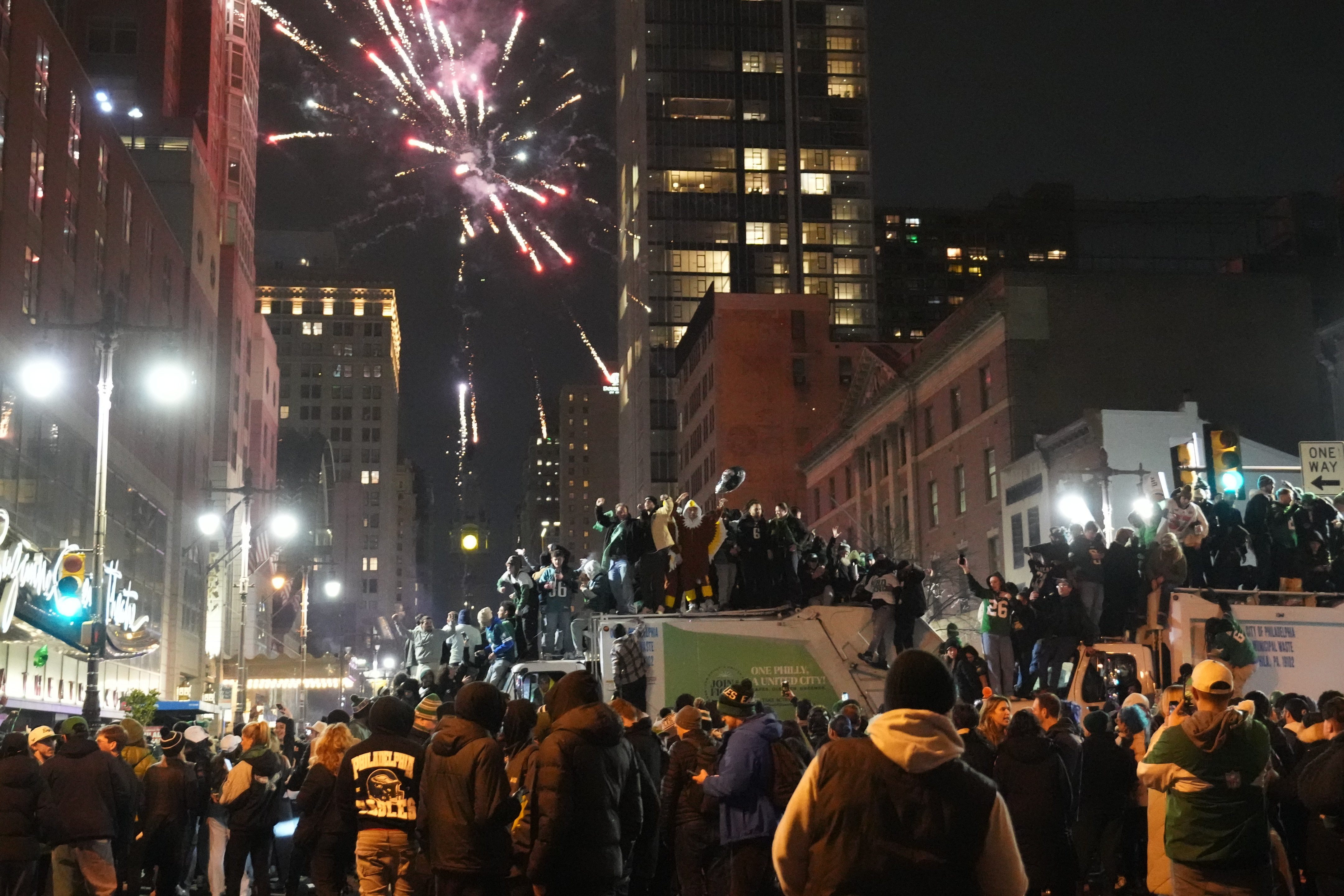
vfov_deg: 29.9
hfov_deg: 43.6
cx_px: 672
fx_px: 1680
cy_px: 448
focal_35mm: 45
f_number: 2.8
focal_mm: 30
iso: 12800
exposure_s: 1/200
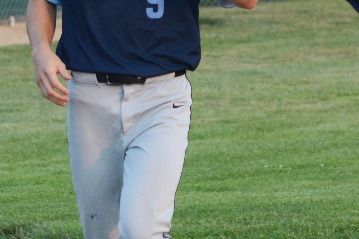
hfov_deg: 3.8
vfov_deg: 2.6
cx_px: 164
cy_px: 37
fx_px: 5348
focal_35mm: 537
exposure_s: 1/320
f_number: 4.8
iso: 400
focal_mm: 105
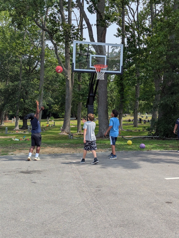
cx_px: 90
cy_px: 119
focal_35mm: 48
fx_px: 330
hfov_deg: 30.3
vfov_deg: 39.6
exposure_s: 1/1767
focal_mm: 6.81
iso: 40
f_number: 1.85
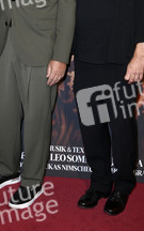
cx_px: 34
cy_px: 47
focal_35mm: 83
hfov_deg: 15.7
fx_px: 521
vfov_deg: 24.5
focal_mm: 44
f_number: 5.6
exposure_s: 1/250
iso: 1250
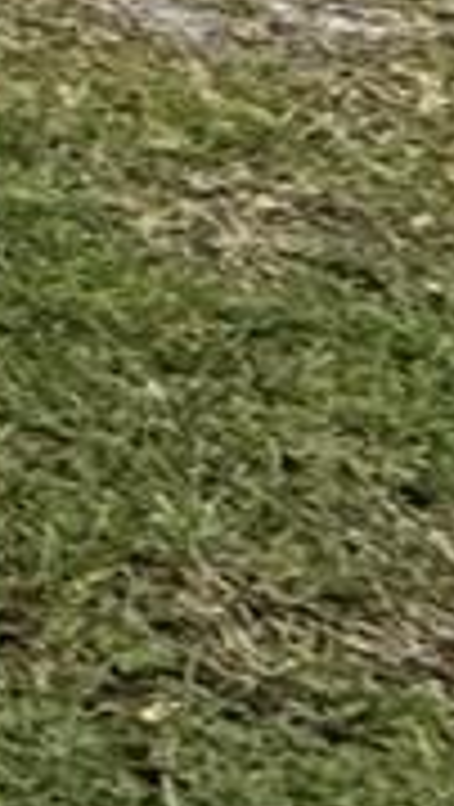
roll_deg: +1.0
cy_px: -1405
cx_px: -3016
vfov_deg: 11.5
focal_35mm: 136
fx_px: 2904
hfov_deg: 4.0
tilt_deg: +4.1
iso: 40
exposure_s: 1/394
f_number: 2.2
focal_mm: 2.22
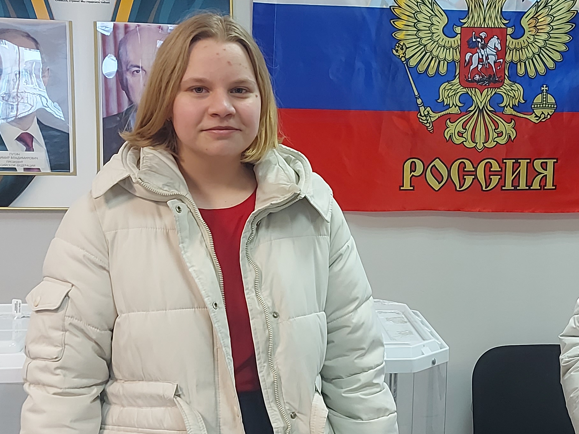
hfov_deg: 31.3
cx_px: 415
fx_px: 1020
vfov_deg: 24.0
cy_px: 252
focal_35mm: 61
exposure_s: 1/50
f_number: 1.8
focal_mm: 5.23
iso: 200
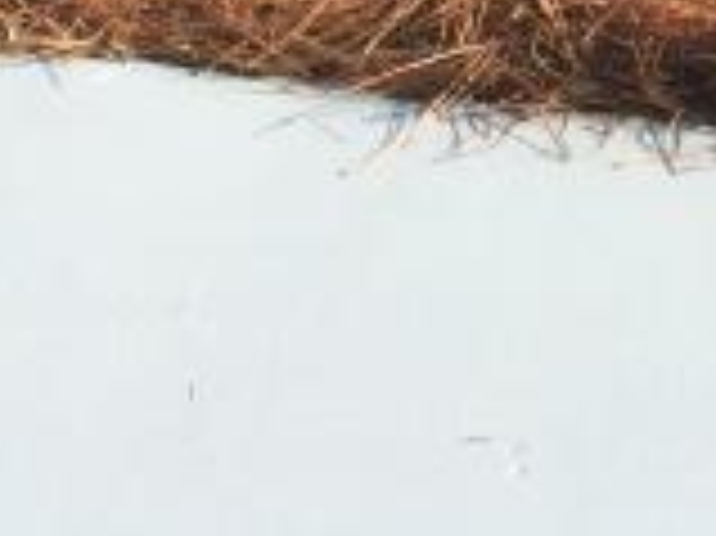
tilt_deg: -7.5
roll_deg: +0.3
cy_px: -1077
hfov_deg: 10.4
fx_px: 3865
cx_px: 901
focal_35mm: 187
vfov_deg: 7.1
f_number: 2.2
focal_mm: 4.15
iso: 32
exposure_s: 1/964
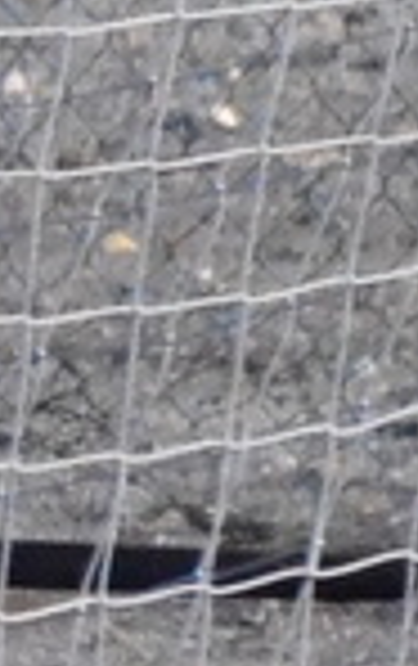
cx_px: -2135
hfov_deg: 0.4
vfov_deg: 0.7
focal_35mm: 2968
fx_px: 53889
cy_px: 1602
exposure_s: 1/5000
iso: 6400
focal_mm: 240
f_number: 9
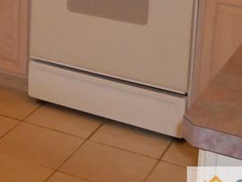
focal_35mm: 131
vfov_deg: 10.8
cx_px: -78
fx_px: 916
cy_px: -110
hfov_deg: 14.4
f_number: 4
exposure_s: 1/60
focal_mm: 18
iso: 800
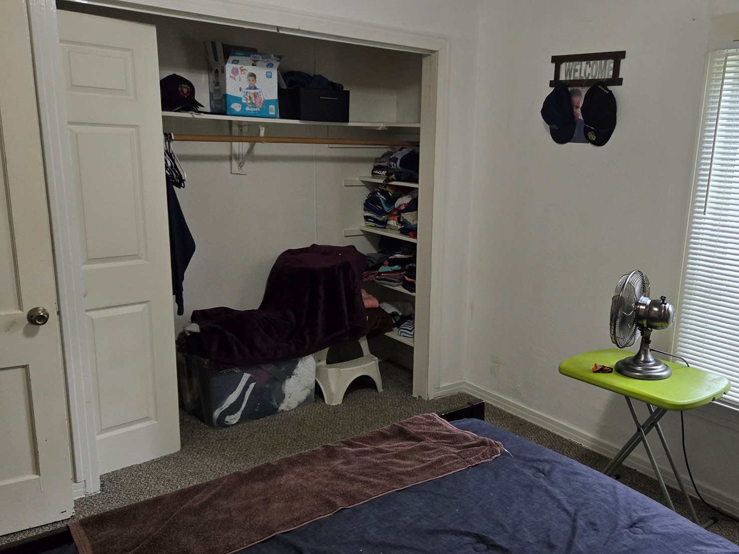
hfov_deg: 56.3
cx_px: 453
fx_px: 683
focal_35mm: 32
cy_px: 304
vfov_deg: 44.1
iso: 640
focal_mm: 5.4
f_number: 1.8
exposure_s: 1/120
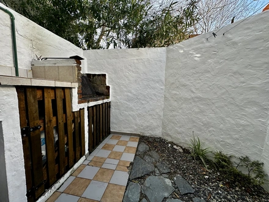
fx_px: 109
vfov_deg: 85.7
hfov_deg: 102.1
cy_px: 101
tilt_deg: -5.9
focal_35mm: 14
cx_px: 134
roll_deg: -1.1
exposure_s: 1/165
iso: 40
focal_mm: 2.22
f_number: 2.2
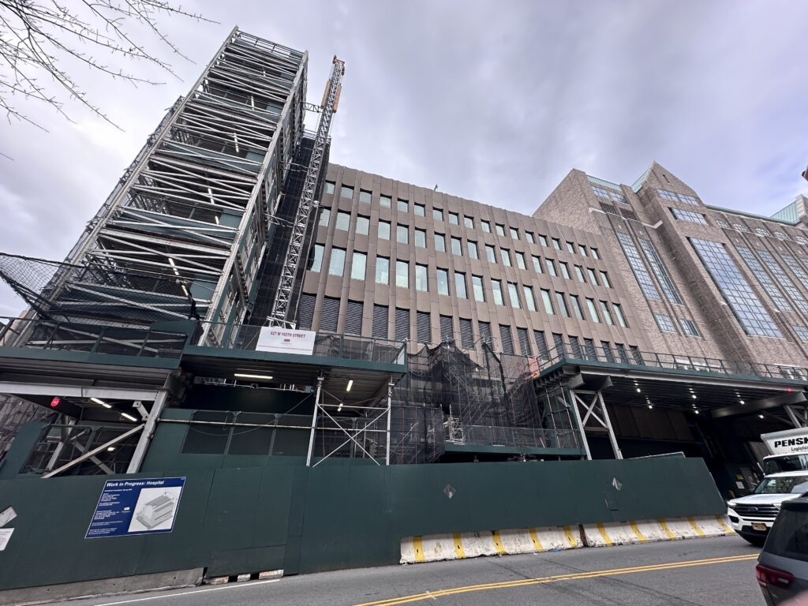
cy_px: 303
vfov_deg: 85.7
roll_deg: +0.1
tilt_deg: +31.0
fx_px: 327
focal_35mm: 14
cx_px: 404
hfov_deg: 102.1
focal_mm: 2.22
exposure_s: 1/172
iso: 40
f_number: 2.2
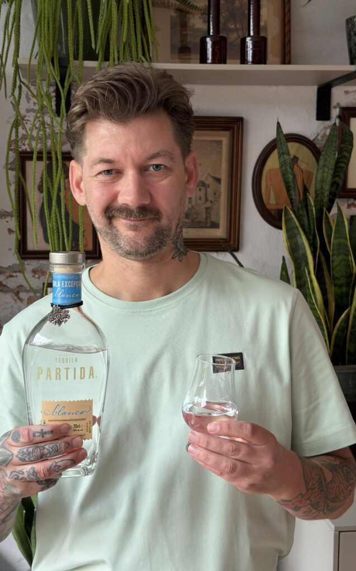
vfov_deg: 39.6
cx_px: 157
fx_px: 792
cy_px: 286
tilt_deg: -6.4
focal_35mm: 51
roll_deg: +0.0
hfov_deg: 25.3
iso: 250
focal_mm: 6.76
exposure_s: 1/60
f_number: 1.78
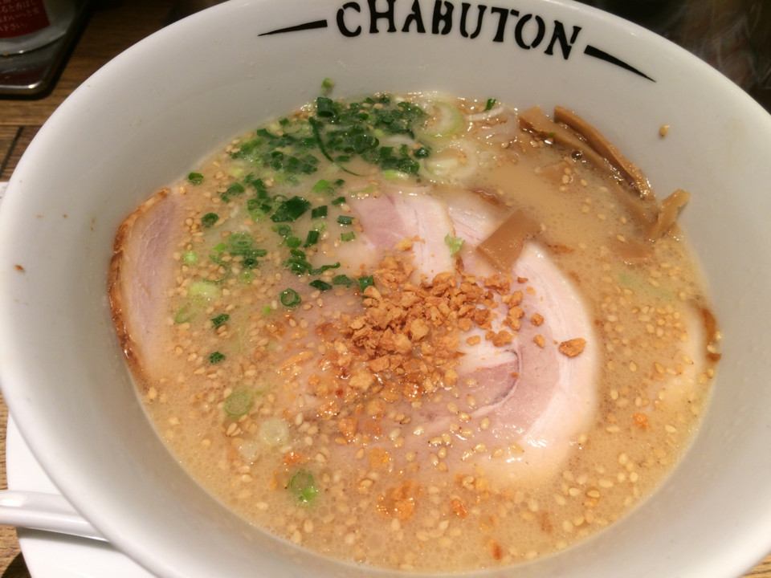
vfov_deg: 48.2
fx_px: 646
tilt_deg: -53.7
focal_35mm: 29
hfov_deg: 61.7
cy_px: 289
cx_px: 386
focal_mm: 4.15
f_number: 2.2
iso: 50
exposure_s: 1/60
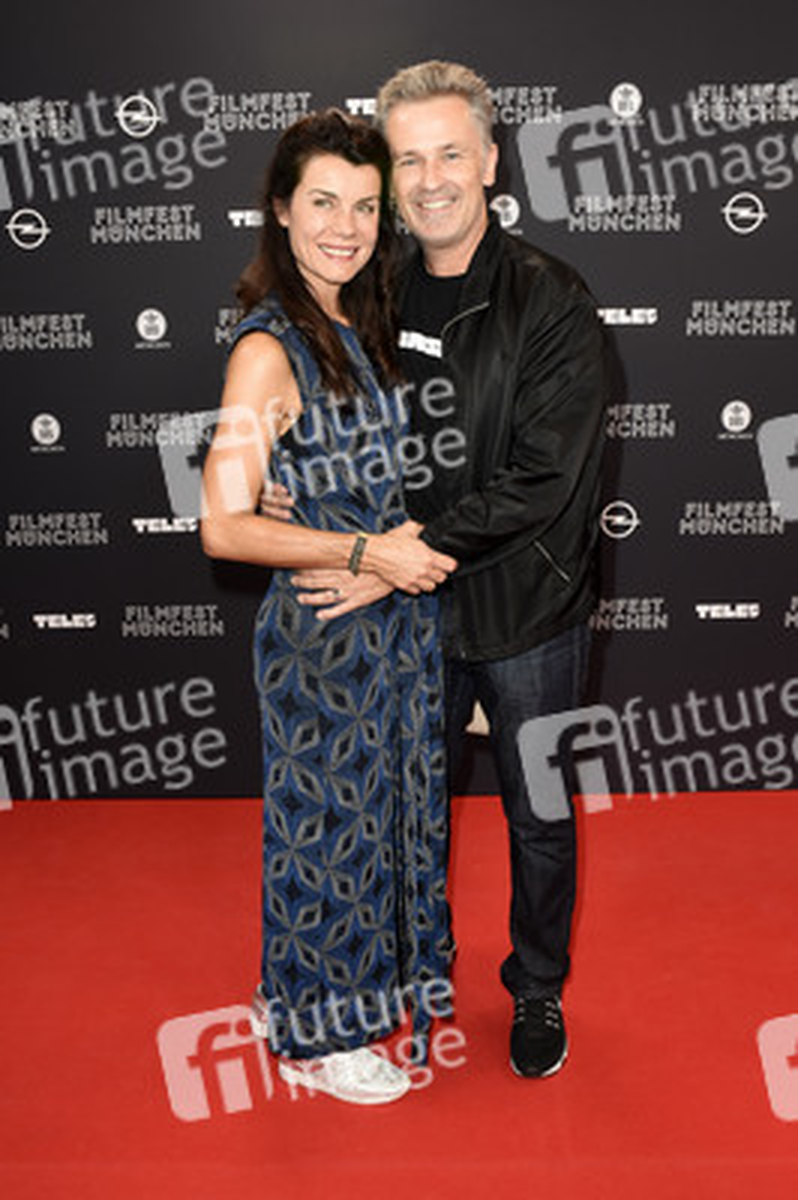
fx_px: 999
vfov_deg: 62.0
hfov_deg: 43.5
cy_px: 600
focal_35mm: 30
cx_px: 399
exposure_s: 1/125
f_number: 6.3
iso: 640
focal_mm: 20
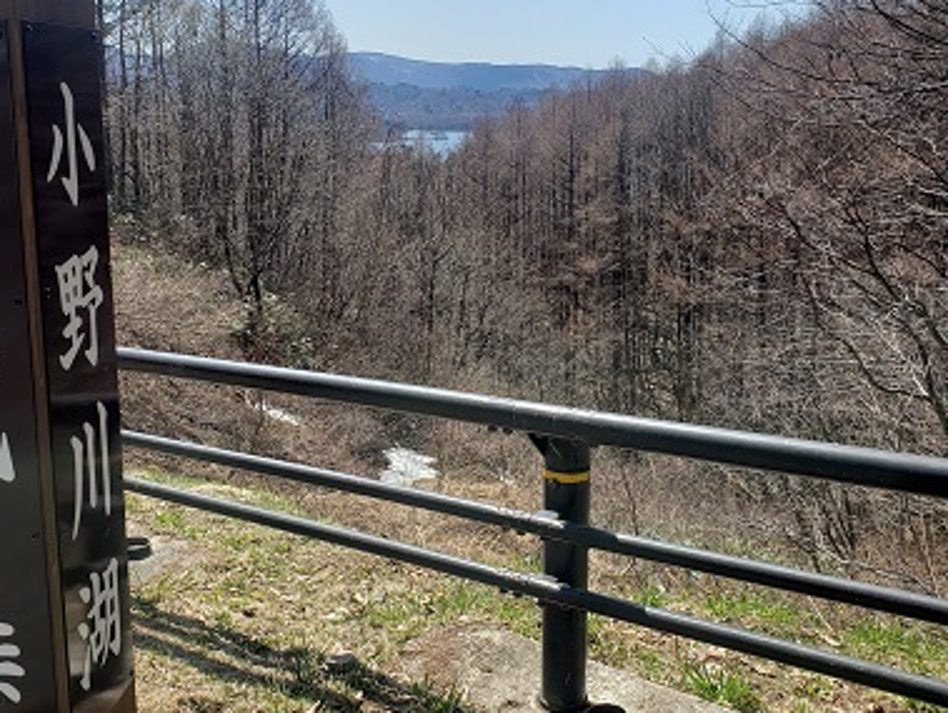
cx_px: 403
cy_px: 314
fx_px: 1014
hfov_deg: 49.9
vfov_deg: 38.7
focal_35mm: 37
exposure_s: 1/1318
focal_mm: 4.3
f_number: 2.4
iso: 50
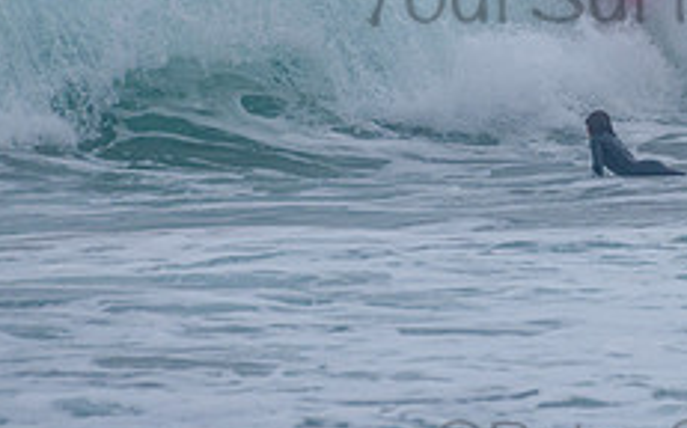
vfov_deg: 0.8
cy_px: -46
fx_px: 29374
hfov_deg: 1.3
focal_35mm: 1570
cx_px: 663
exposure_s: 1/2000
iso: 450
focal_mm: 500
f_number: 5.6
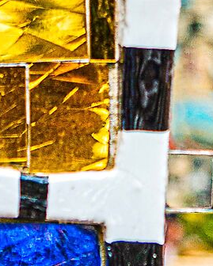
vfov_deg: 4.2
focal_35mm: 443
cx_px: 57
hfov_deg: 3.5
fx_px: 3489
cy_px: -450
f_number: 5.6
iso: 320
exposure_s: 1/320
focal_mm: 66
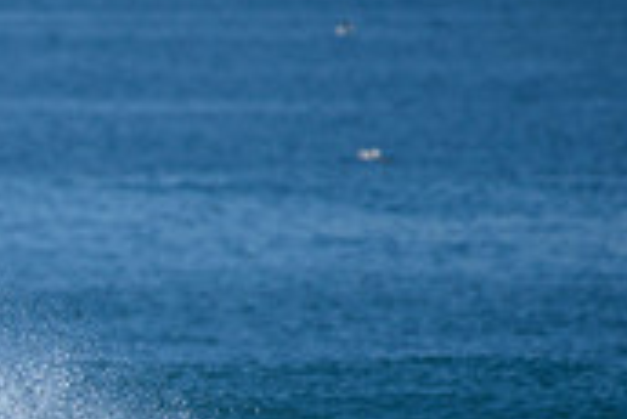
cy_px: 588
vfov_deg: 0.8
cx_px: -328
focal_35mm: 1683
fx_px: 29336
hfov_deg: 1.2
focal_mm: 500
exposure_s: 1/2000
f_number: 5.6
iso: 220
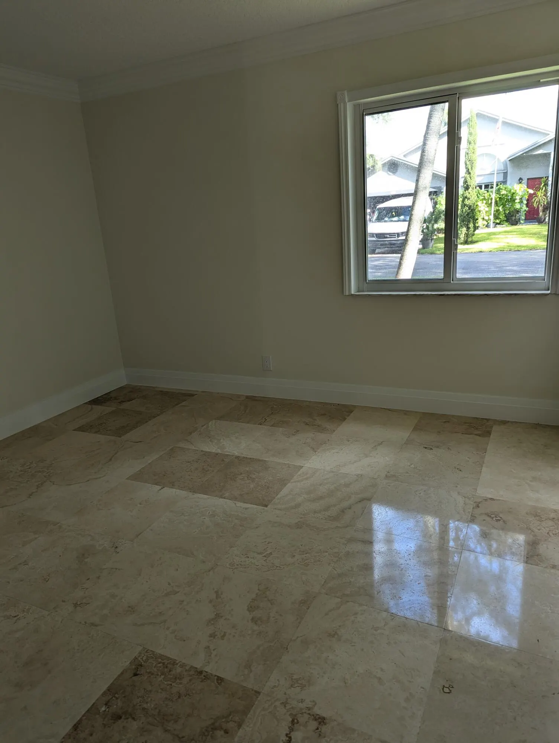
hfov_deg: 56.9
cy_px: 372
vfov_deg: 71.5
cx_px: 280
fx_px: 516
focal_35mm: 24
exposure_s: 1/57.4
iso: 29
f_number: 1.85
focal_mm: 6.81
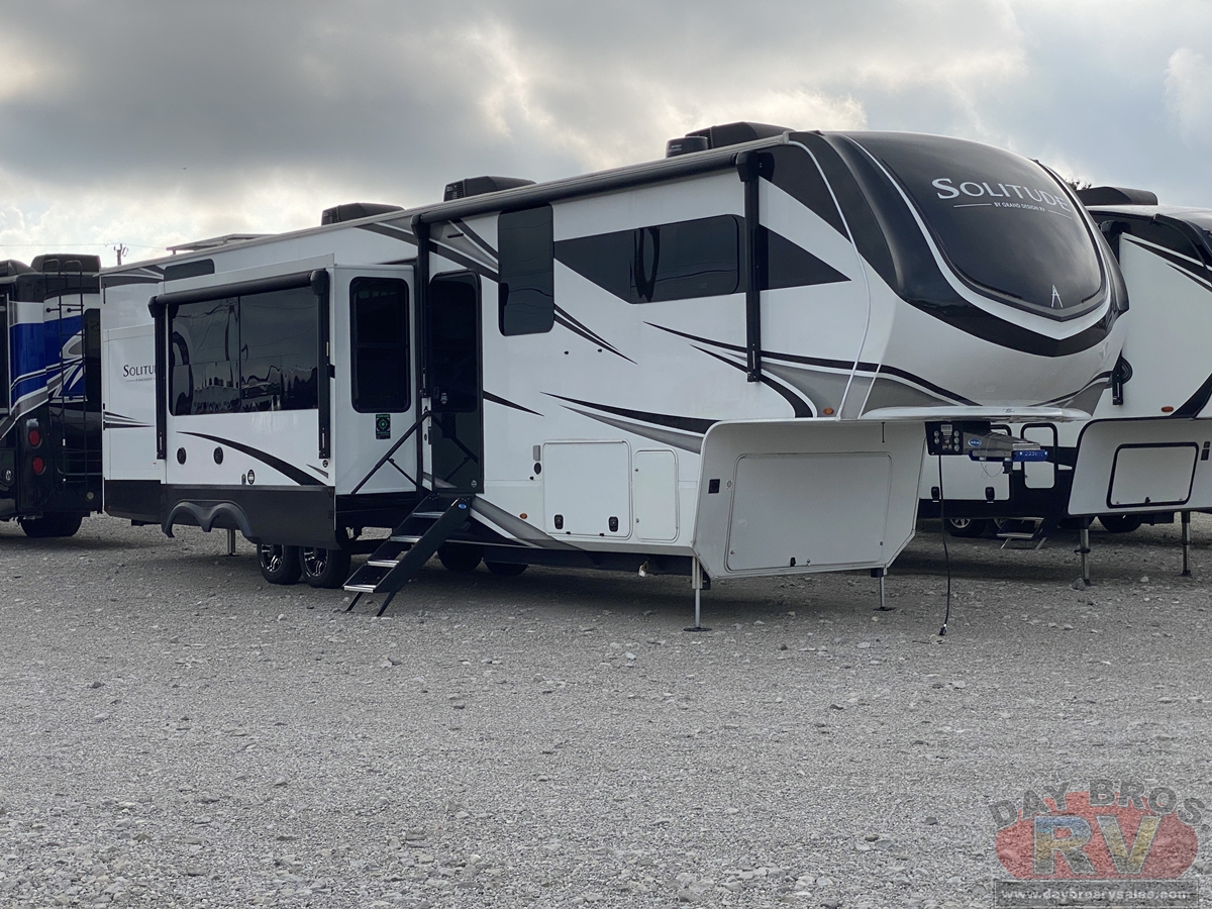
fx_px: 1821
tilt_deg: +0.2
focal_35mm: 52
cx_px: 606
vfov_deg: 28.0
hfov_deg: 36.8
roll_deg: +0.6
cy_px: 454
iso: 20
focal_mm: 6
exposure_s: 1/2519
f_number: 2
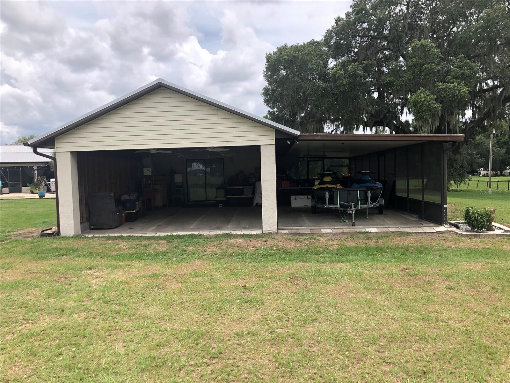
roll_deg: +2.1
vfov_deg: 49.7
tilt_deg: -2.6
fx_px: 413
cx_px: 255
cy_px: 192
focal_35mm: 28
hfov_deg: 63.4
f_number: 1.8
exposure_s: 1/1372
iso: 20
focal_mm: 3.99
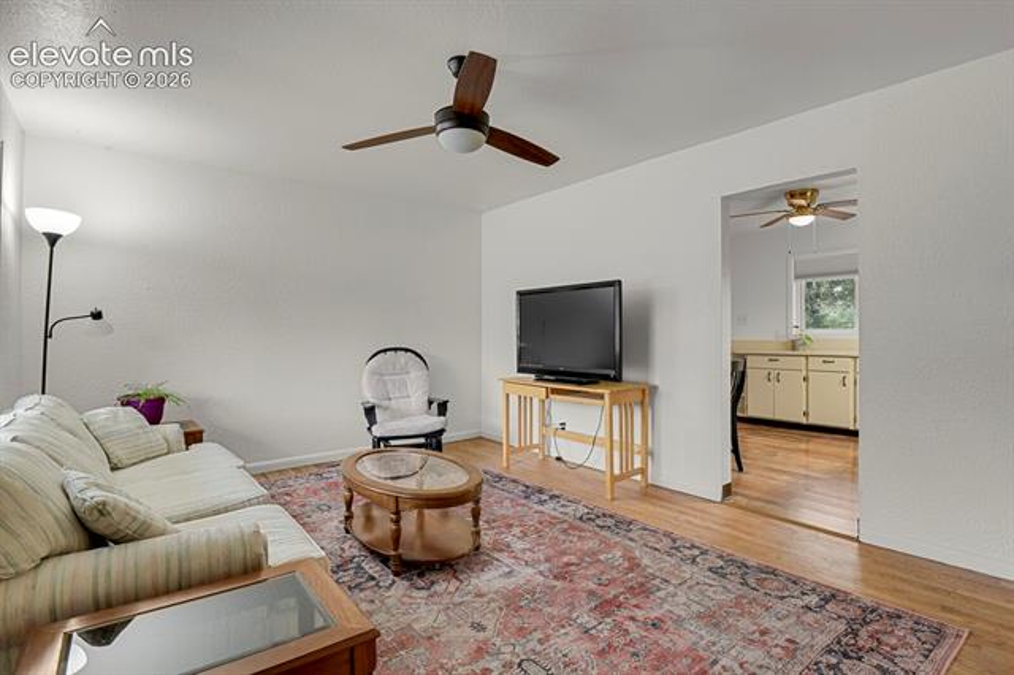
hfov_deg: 93.3
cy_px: 338
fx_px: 479
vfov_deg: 70.4
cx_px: 507
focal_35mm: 17
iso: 12800
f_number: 8
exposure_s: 1/20
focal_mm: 17
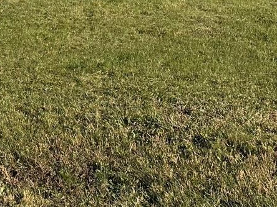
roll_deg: -1.4
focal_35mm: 109
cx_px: -7
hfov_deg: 17.6
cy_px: -69
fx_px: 872
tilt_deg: -2.3
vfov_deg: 13.1
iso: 80
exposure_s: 1/4184
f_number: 1.78
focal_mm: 6.86
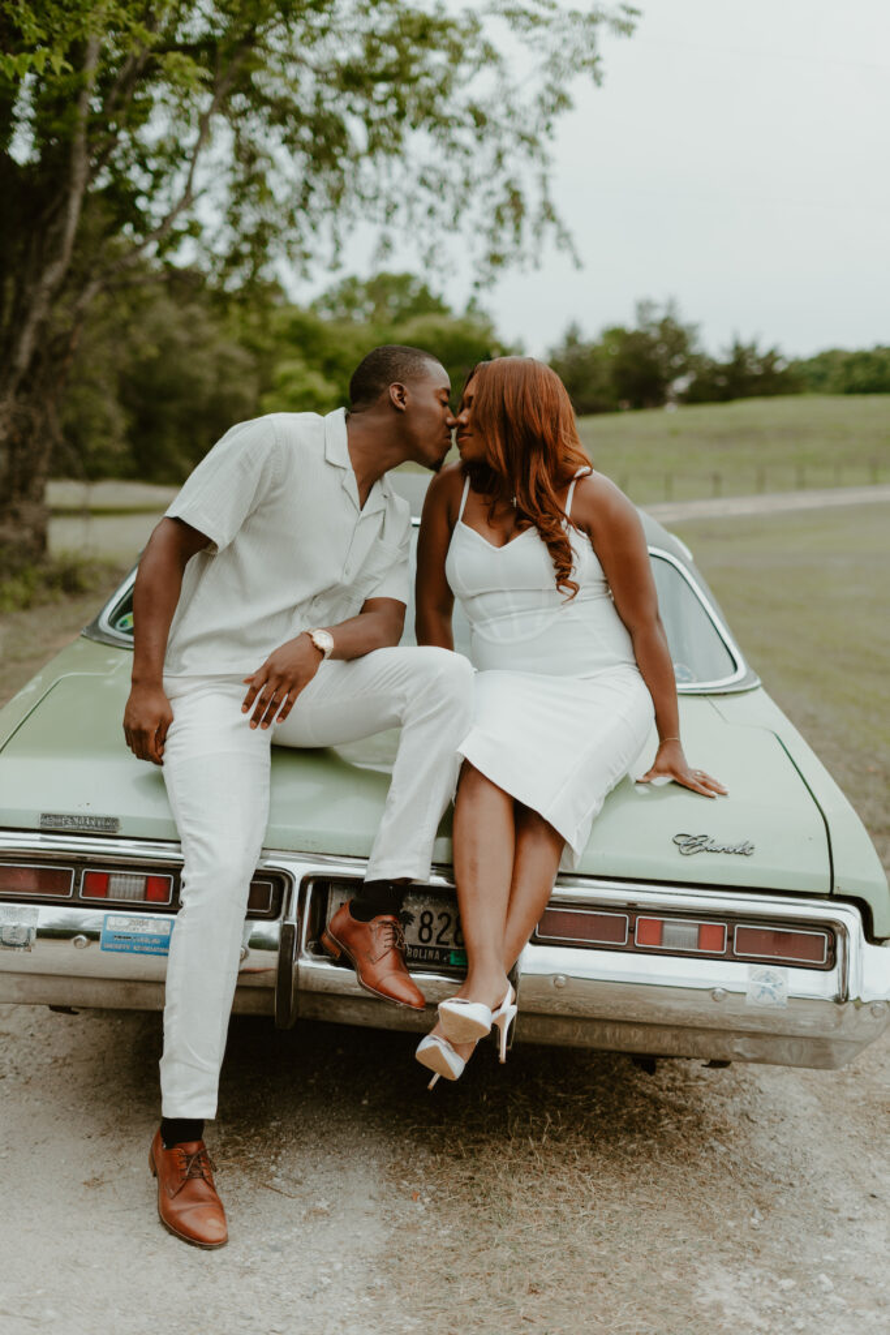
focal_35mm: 50
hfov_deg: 27.0
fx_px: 1853
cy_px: 668
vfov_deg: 39.6
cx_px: 445
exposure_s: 1/320
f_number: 2.2
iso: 200
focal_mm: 50
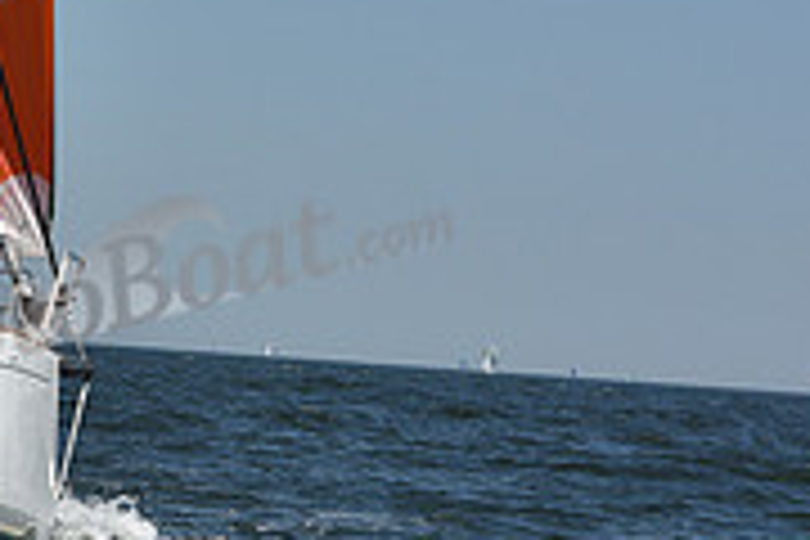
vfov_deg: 6.1
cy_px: 119
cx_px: -410
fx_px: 5062
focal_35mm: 225
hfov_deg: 8.9
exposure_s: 1/1250
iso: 250
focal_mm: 70
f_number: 9
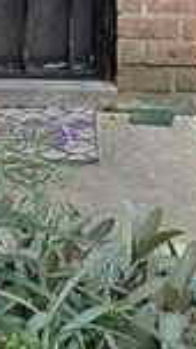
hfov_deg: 10.1
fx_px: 1108
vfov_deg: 15.7
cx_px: 141
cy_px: -246
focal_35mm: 120
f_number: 1.8
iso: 64
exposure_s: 1/120
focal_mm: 4.69
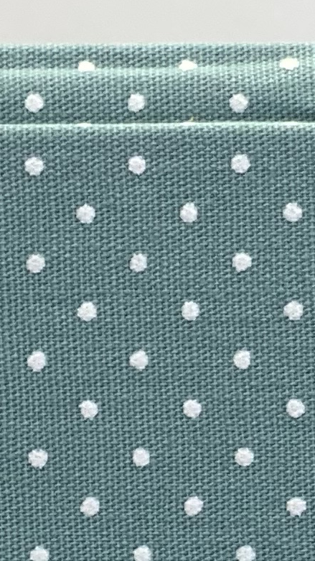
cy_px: 1218
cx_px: -53
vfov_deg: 7.0
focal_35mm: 293
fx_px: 4349
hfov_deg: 4.1
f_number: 2.4
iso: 16
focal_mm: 6
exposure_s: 1/322
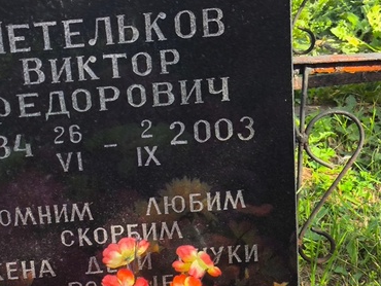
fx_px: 1189
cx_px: 94
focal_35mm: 108
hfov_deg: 18.1
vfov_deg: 13.7
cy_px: 225
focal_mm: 4.71
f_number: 1.7
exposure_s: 1/444
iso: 50
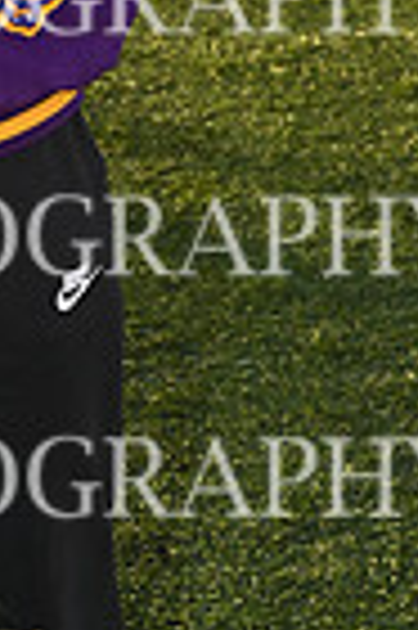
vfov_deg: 12.0
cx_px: -393
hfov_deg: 8.1
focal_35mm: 162
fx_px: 2828
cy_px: -369
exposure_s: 1/200
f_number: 7.1
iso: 250
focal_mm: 39
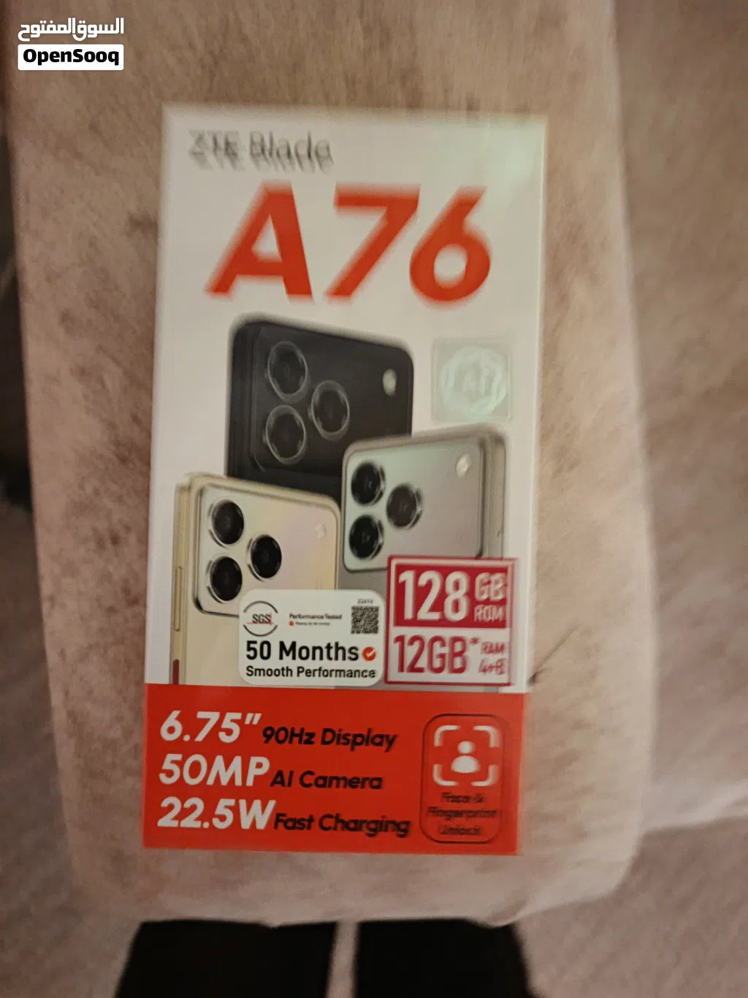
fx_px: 663
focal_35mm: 23
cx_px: 374
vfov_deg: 73.9
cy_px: 499
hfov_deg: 58.9
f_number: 1.8
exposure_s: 1/16.7
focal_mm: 5.89
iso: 8312
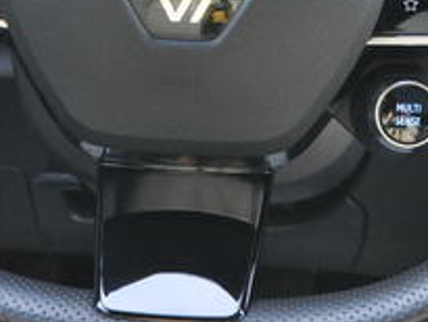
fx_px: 1250
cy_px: -56
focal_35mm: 101
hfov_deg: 19.4
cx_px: 194
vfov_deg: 14.2
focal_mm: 18
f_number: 4
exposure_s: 1/60
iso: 640
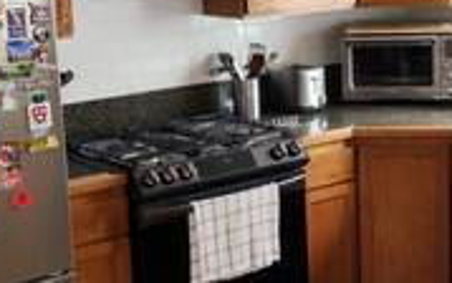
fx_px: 1121
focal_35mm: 91
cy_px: 149
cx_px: 324
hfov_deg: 22.6
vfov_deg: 14.4
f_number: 1.8
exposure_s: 1/120
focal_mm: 5.4
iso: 160
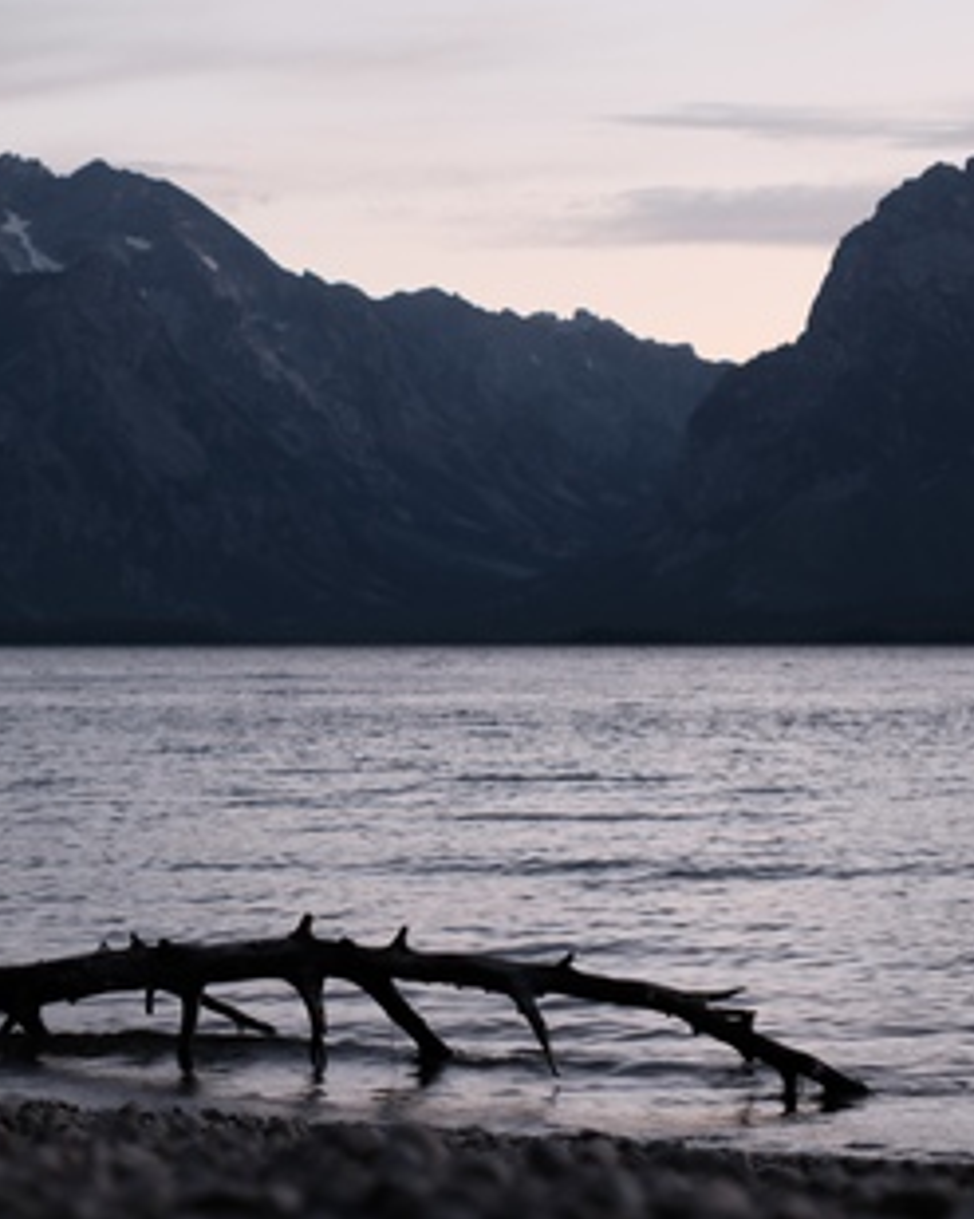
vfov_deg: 19.8
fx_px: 3497
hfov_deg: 15.6
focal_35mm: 97
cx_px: 32
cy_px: 574
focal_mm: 37.8
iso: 400
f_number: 3.6
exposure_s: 1/8
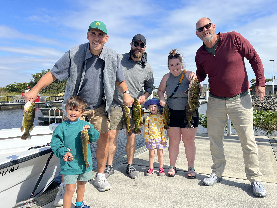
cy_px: 104
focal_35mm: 26
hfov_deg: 67.3
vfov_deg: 53.1
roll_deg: +0.6
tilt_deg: -3.8
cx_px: 138
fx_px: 208
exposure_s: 1/3356
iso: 50
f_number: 1.5
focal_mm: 5.7
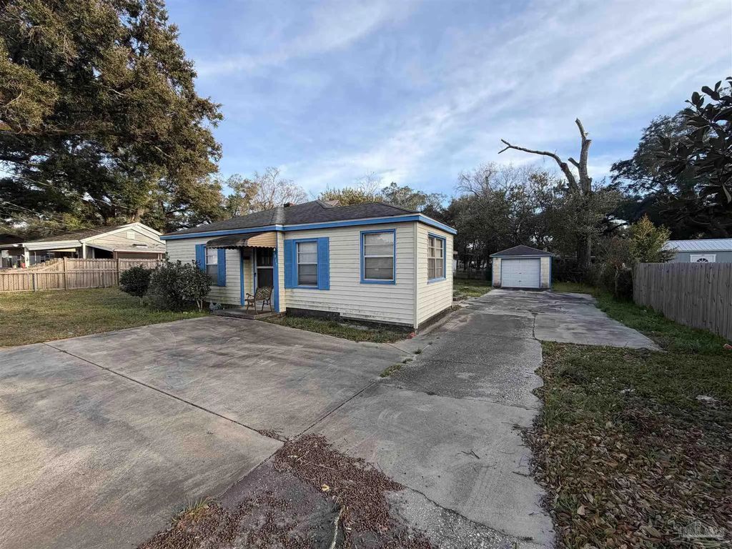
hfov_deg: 102.1
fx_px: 296
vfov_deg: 85.7
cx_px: 366
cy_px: 274
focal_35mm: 14
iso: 50
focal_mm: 2.22
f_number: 2.2
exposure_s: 1/502
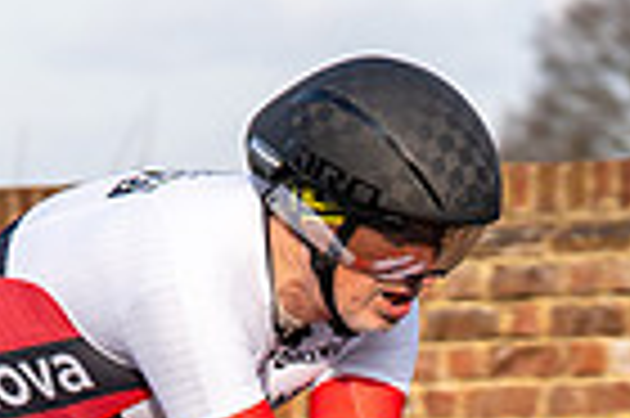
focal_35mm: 583
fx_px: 10191
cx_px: 361
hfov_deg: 3.5
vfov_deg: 2.4
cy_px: 443
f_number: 4
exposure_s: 1/800
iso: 100
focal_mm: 78
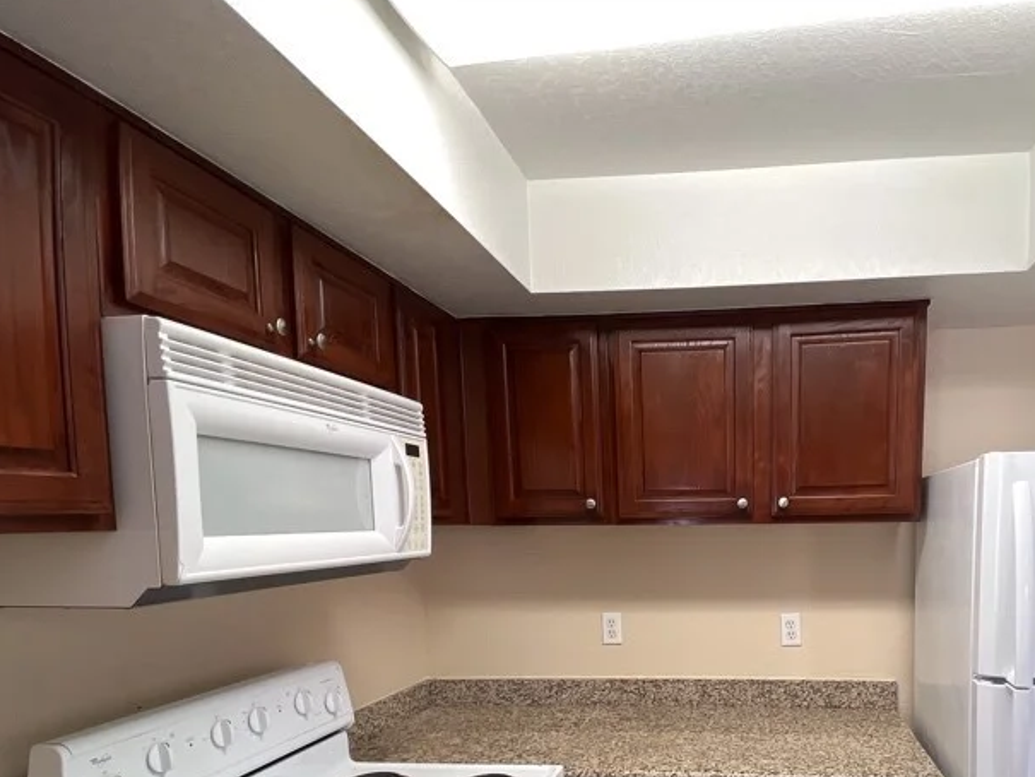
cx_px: 703
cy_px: 590
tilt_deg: -5.9
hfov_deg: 73.7
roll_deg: +0.8
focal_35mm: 22
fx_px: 658
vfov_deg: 57.7
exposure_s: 1/30
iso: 64
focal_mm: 1.54
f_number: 2.4
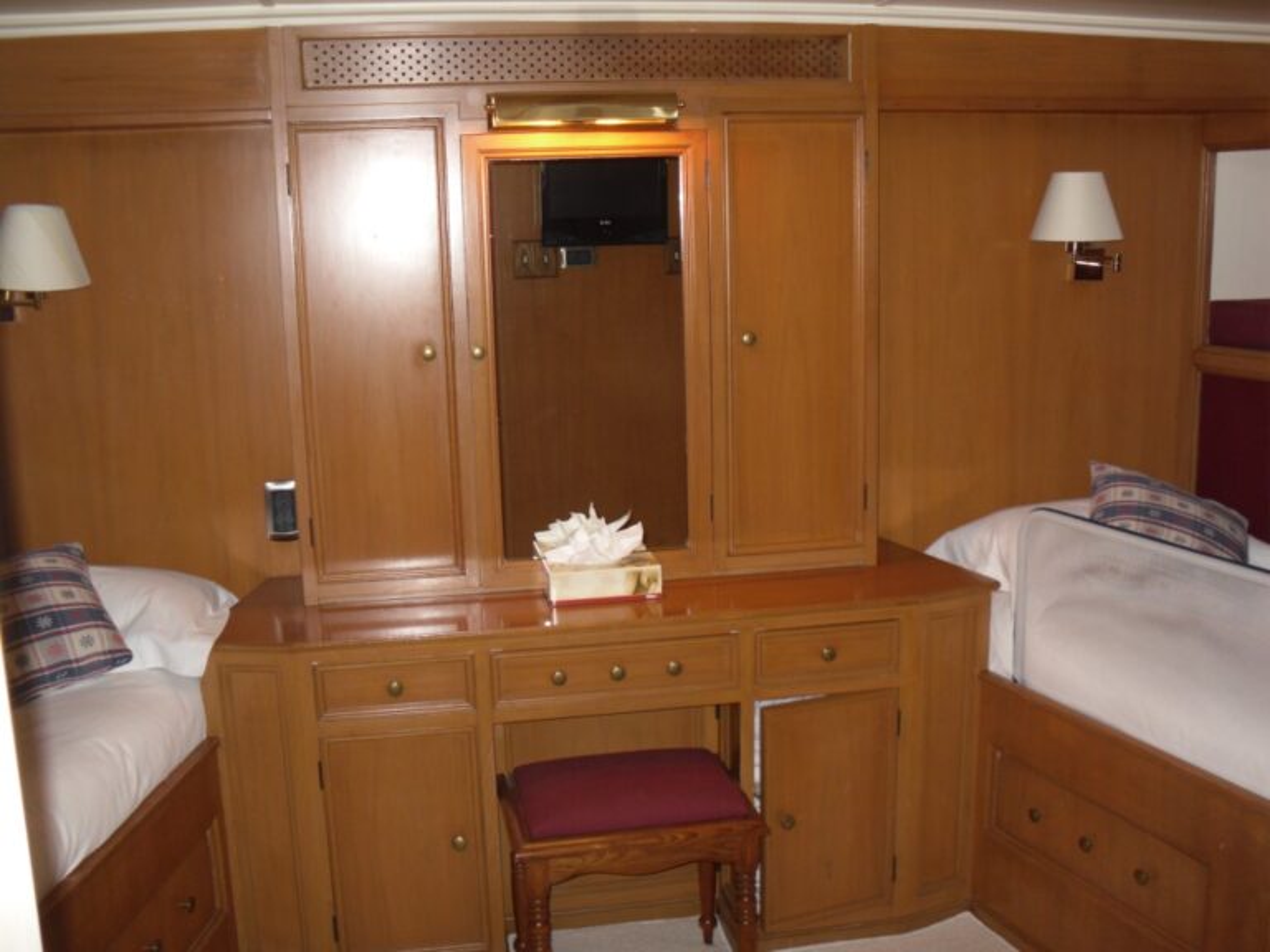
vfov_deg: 40.7
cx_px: 635
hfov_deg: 52.6
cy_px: 476
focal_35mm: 35
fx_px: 1284
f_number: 3
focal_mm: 6.3
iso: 200
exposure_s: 1/45
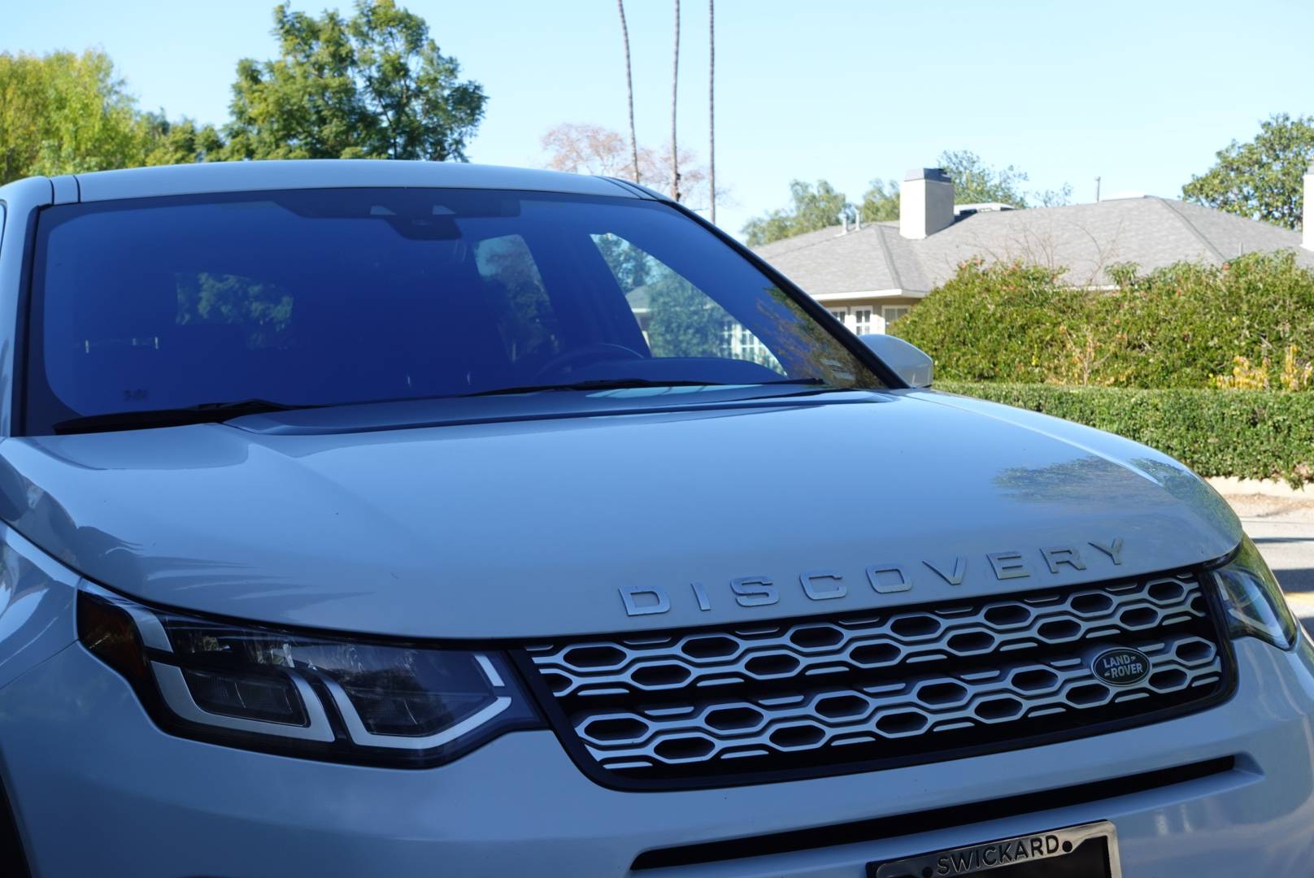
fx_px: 2009
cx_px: 657
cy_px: 439
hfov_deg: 36.2
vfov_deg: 24.7
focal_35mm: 55
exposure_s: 1/200
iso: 125
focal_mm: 20.52
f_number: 5.6
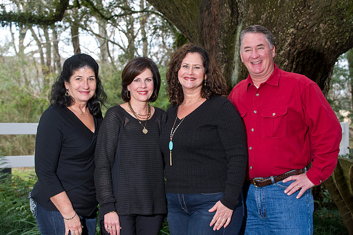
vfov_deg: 16.6
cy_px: 118
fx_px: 804
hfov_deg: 24.8
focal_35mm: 82
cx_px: 176
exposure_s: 1/100
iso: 1250
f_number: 6.3
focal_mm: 82
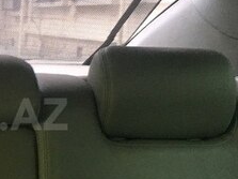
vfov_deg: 17.1
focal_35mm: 86
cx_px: -42
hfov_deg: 21.3
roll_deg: -2.5
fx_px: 591
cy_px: 114
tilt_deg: -8.5
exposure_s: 1/17
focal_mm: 4.15
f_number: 2.2
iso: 200
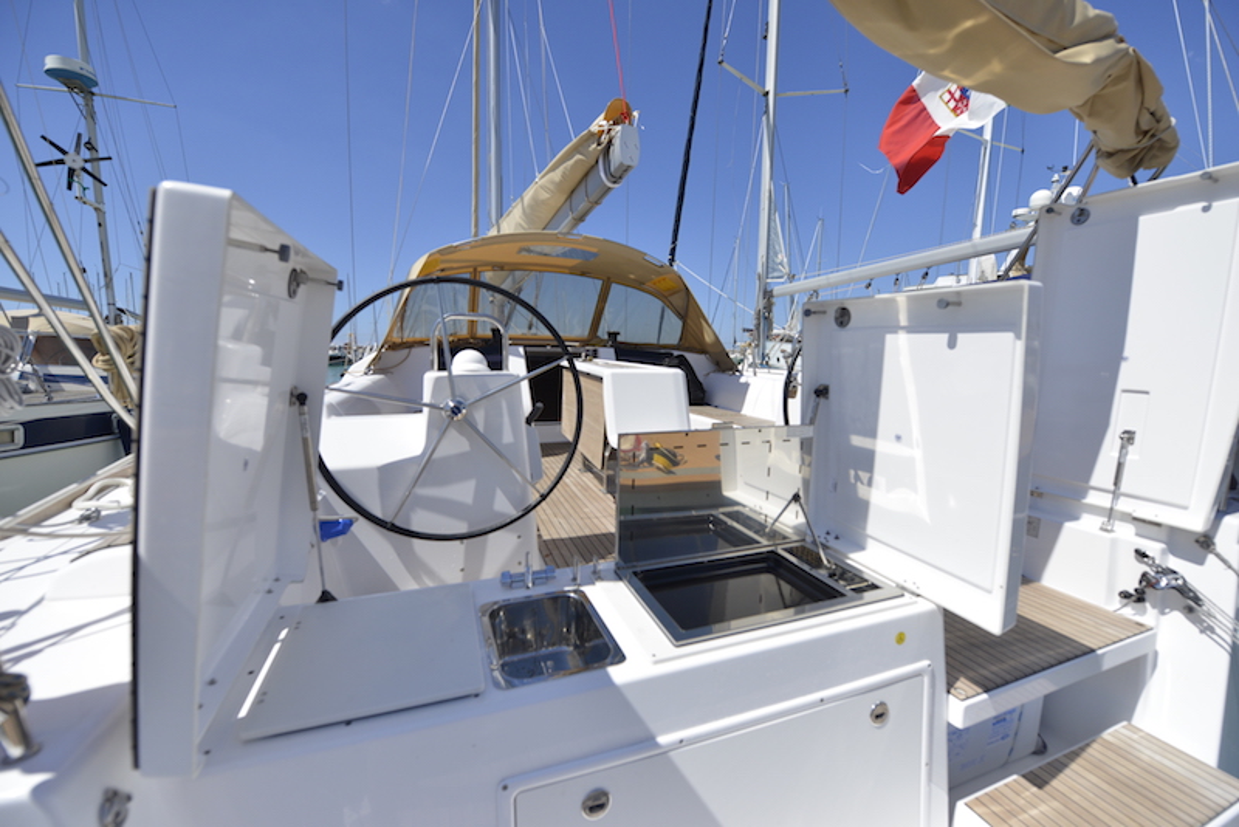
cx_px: 620
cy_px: 414
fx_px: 482
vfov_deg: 81.3
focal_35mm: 14
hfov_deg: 104.2
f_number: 4.5
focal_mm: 14
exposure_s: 1/8000
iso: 640
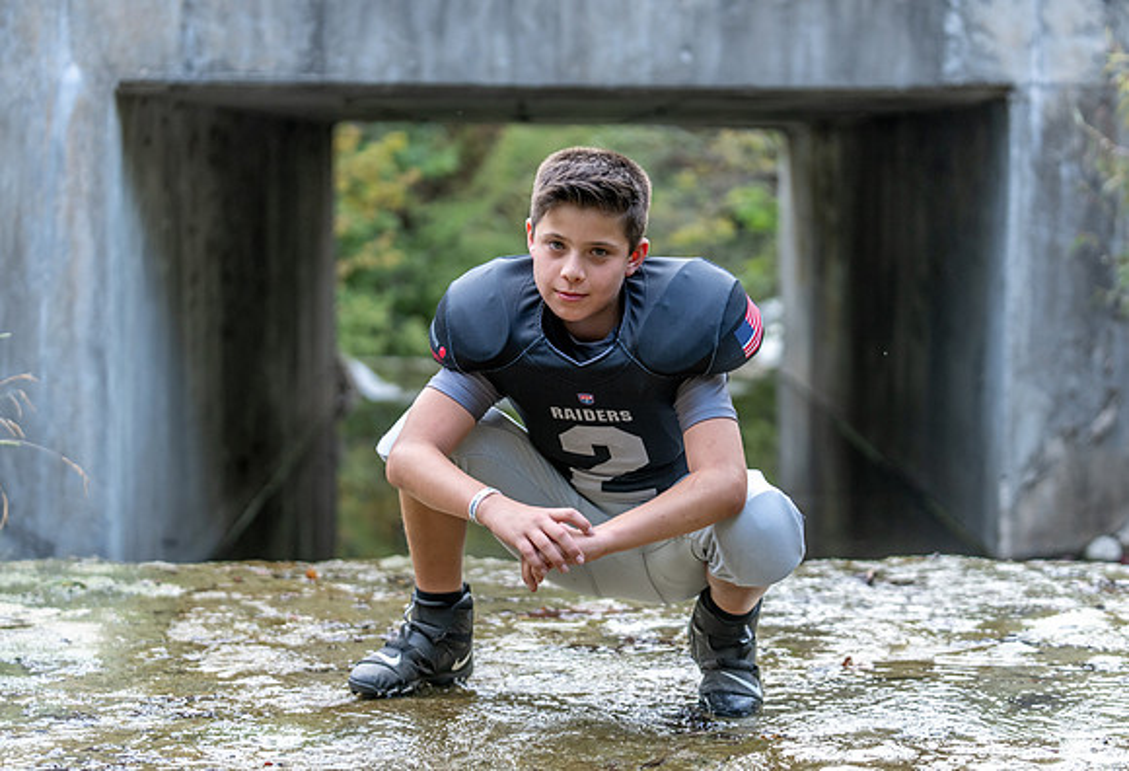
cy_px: 383
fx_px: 2544
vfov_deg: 17.2
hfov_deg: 25.0
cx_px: 552
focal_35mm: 81
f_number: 2.8
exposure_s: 1/320
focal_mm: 70
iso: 640
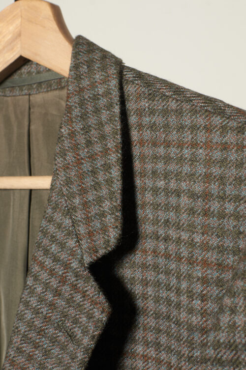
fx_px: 540
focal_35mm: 52
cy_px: 185
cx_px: 123
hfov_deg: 25.7
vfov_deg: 37.9
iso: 200
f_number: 7.1
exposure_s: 1/60
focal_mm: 35
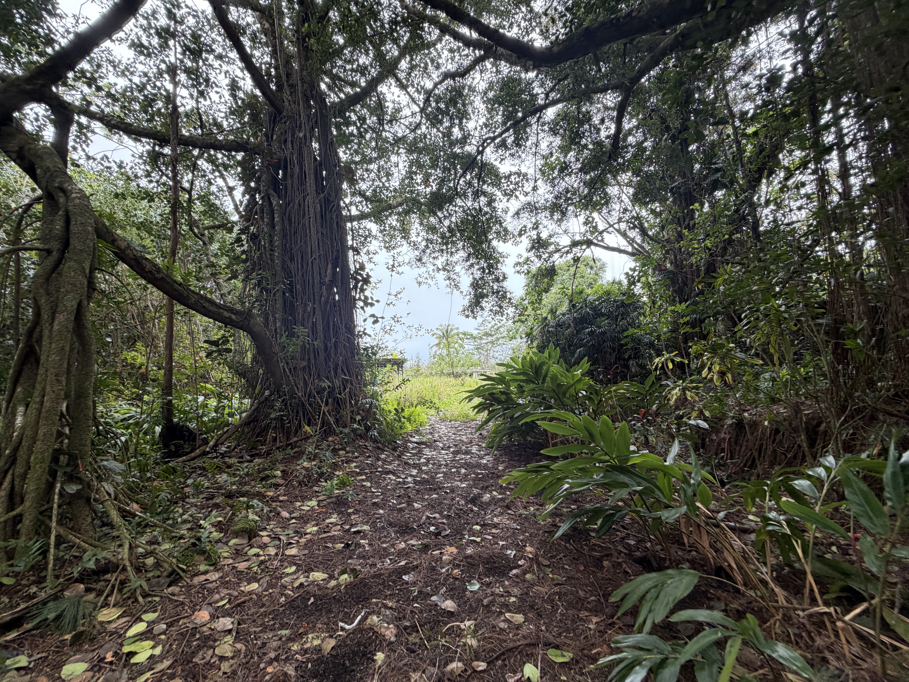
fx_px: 368
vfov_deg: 85.7
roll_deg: +2.5
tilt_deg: +5.0
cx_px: 454
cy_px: 341
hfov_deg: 102.1
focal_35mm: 14
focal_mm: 2.22
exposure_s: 1/121
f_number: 2.2
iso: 100
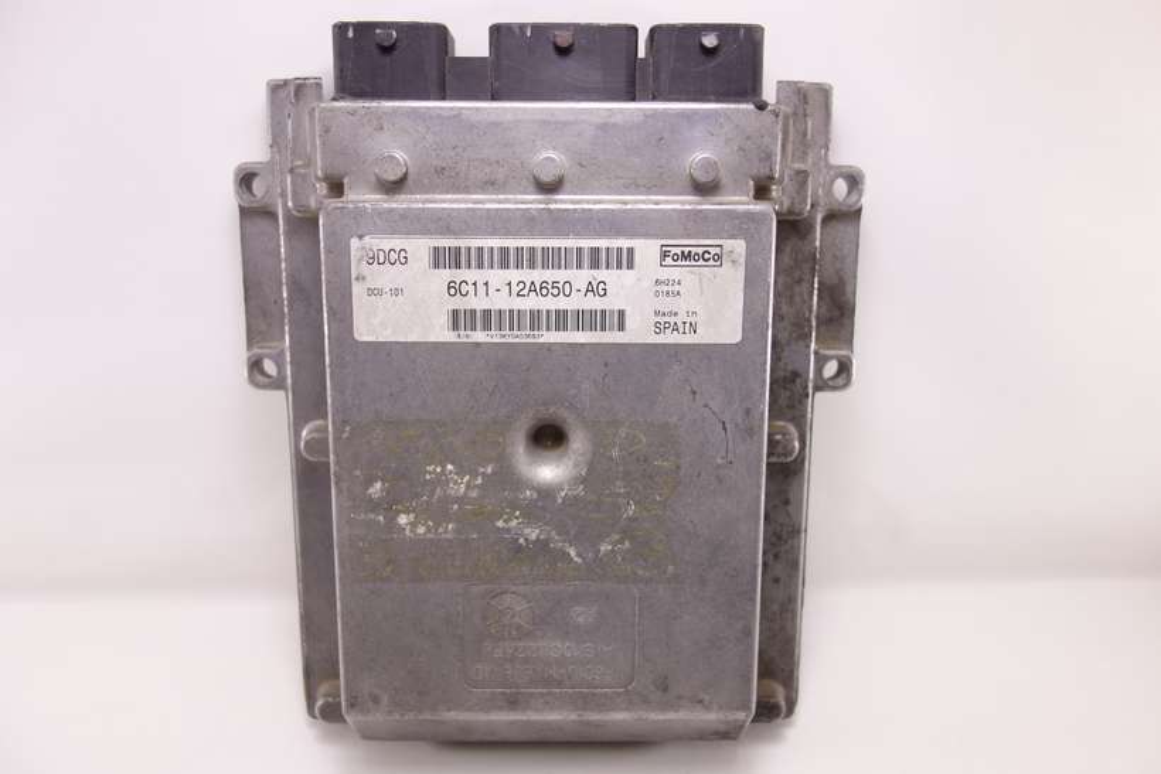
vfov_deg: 46.4
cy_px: 387
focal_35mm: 28
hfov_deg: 65.5
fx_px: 903
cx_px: 580
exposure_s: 1/100
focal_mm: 10.4
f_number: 2.2
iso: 125
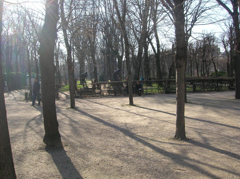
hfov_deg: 54.0
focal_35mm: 34
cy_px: 90
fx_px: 235
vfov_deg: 41.7
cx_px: 120
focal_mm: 5.7
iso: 50
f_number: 4.9
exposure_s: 1/170
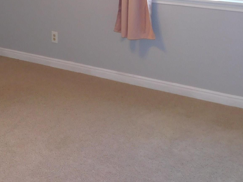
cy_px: -9
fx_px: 428
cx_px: 84
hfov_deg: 31.5
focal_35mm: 61
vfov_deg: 22.9
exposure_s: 1/40
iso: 125
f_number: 3
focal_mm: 4
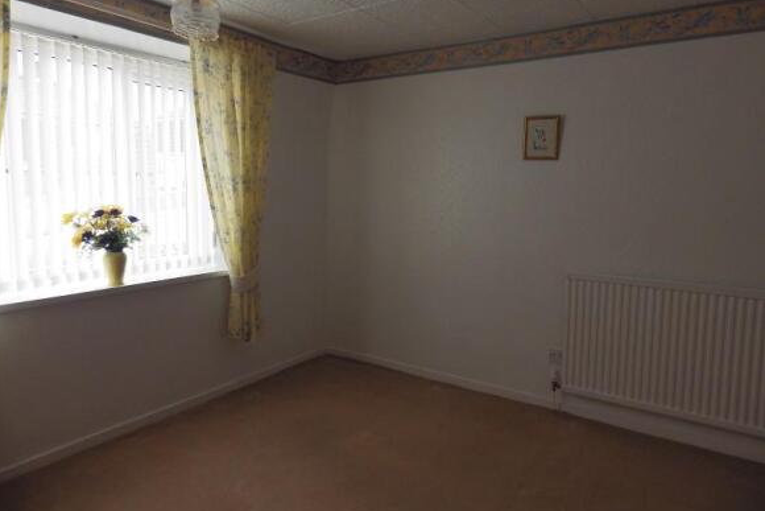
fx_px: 489
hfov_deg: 76.1
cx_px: 382
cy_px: 237
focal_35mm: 23
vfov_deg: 55.1
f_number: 3.1
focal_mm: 4
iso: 200
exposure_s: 1/100
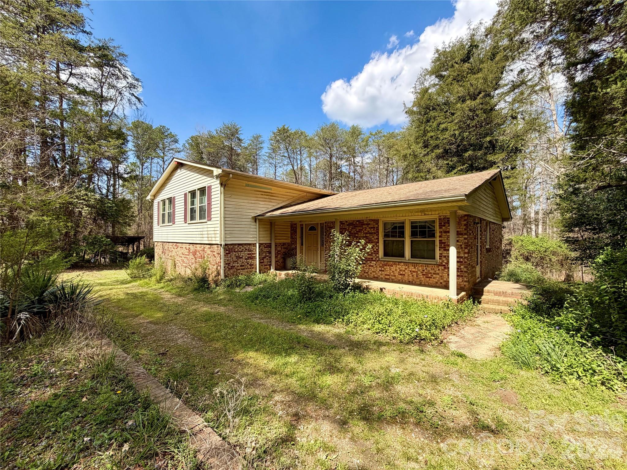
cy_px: 235
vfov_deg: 85.7
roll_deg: +0.7
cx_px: 314
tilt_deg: +0.4
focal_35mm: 14
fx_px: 254
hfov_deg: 102.1
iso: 40
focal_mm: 2.22
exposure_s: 1/770
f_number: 2.2
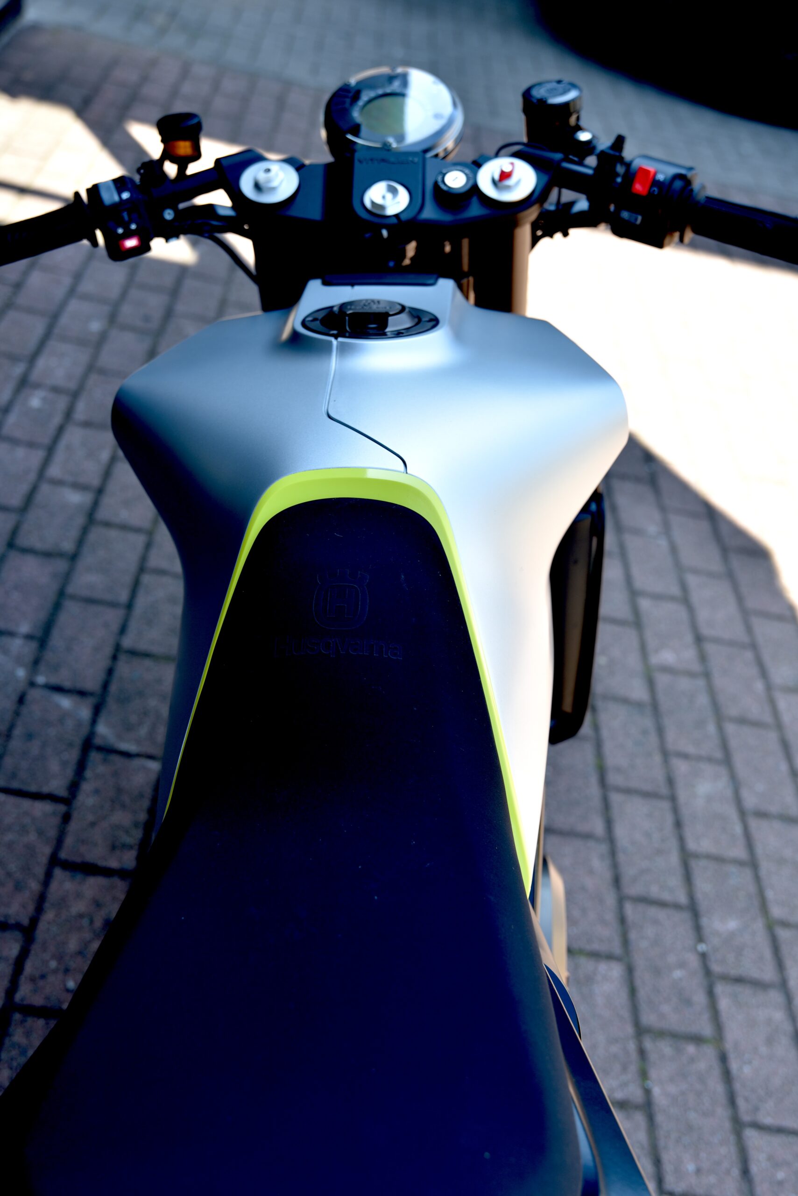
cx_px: 399
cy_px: 598
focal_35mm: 44
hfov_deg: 30.5
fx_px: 1462
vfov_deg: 44.5
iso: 100
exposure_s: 1/80
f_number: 4.5
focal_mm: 44
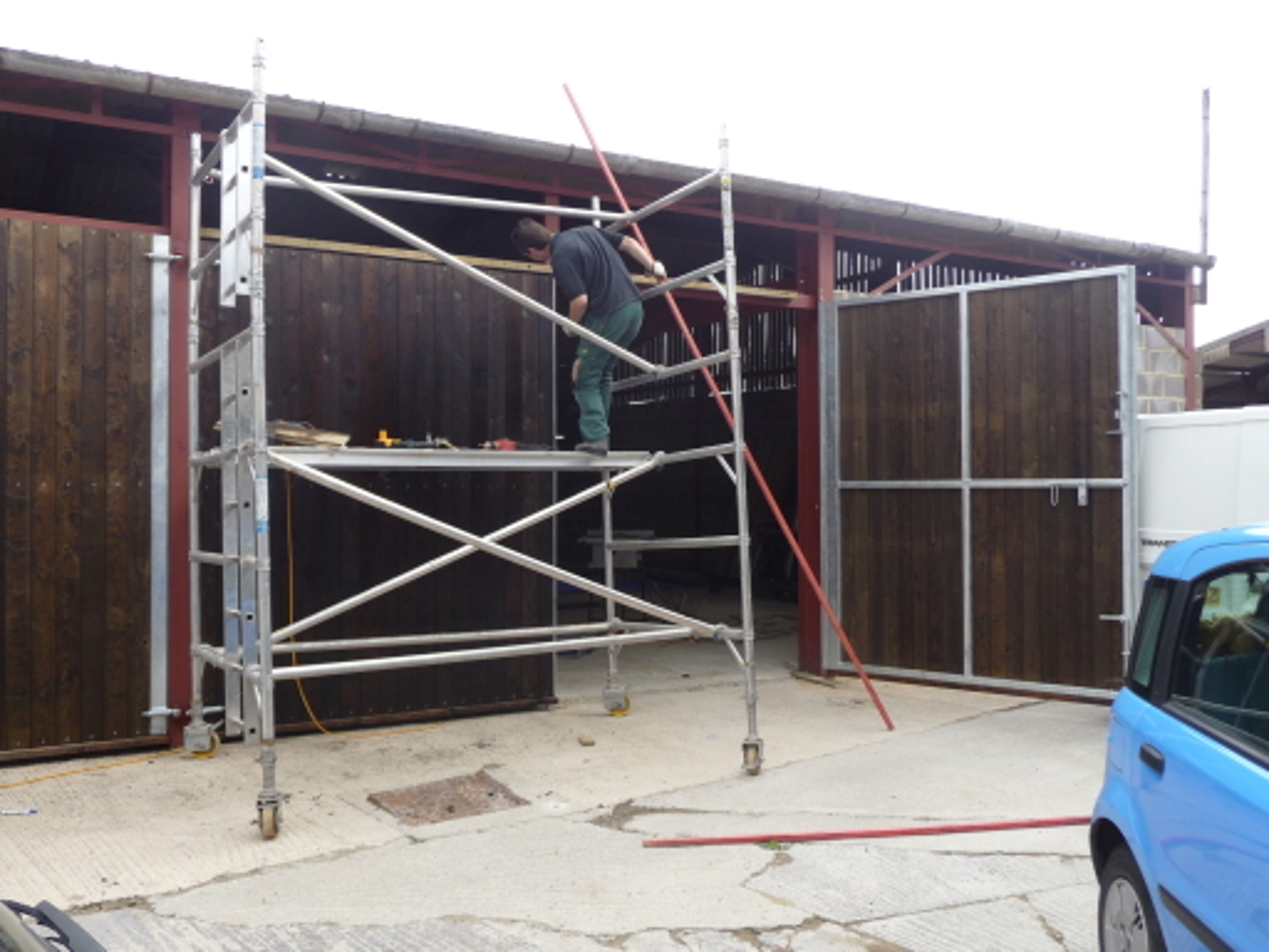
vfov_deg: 44.2
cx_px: 634
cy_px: 476
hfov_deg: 56.8
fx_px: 1173
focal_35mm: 32
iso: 100
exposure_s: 1/160
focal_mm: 5.3
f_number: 3.5
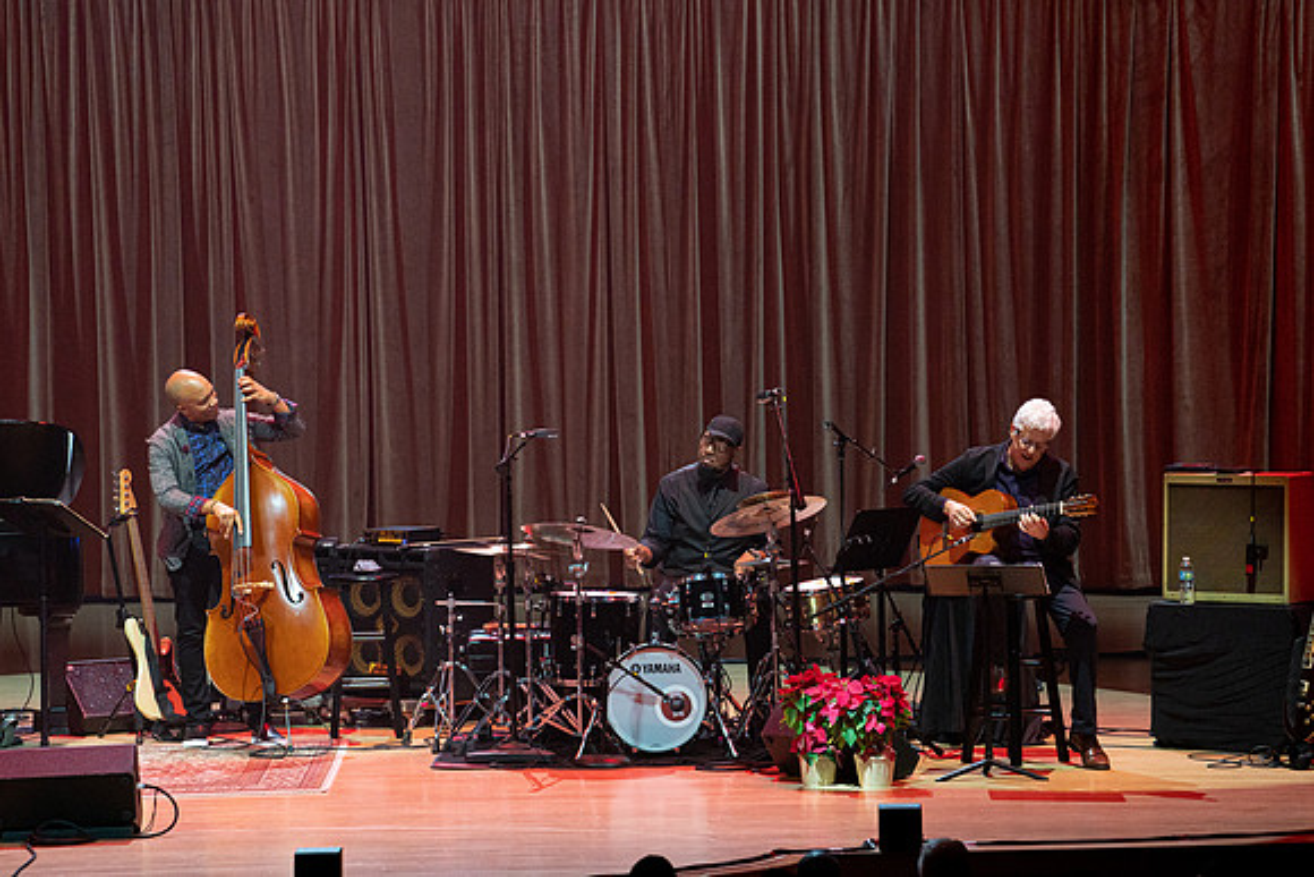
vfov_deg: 6.8
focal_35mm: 203
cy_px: 438
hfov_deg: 10.1
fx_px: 7417
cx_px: 657
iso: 2500
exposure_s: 1/250
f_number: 5
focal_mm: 200
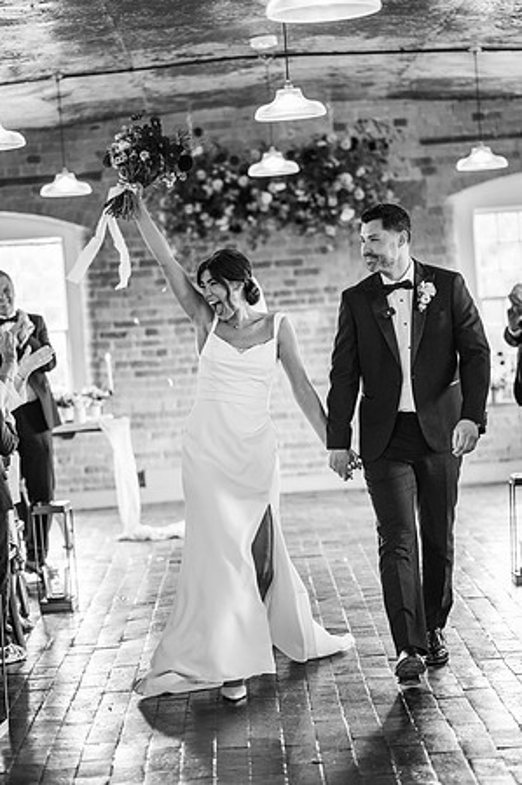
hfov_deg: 16.0
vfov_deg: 23.9
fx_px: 1853
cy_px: 392
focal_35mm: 85
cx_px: 261
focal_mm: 85
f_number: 2
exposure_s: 1/200
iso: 1250
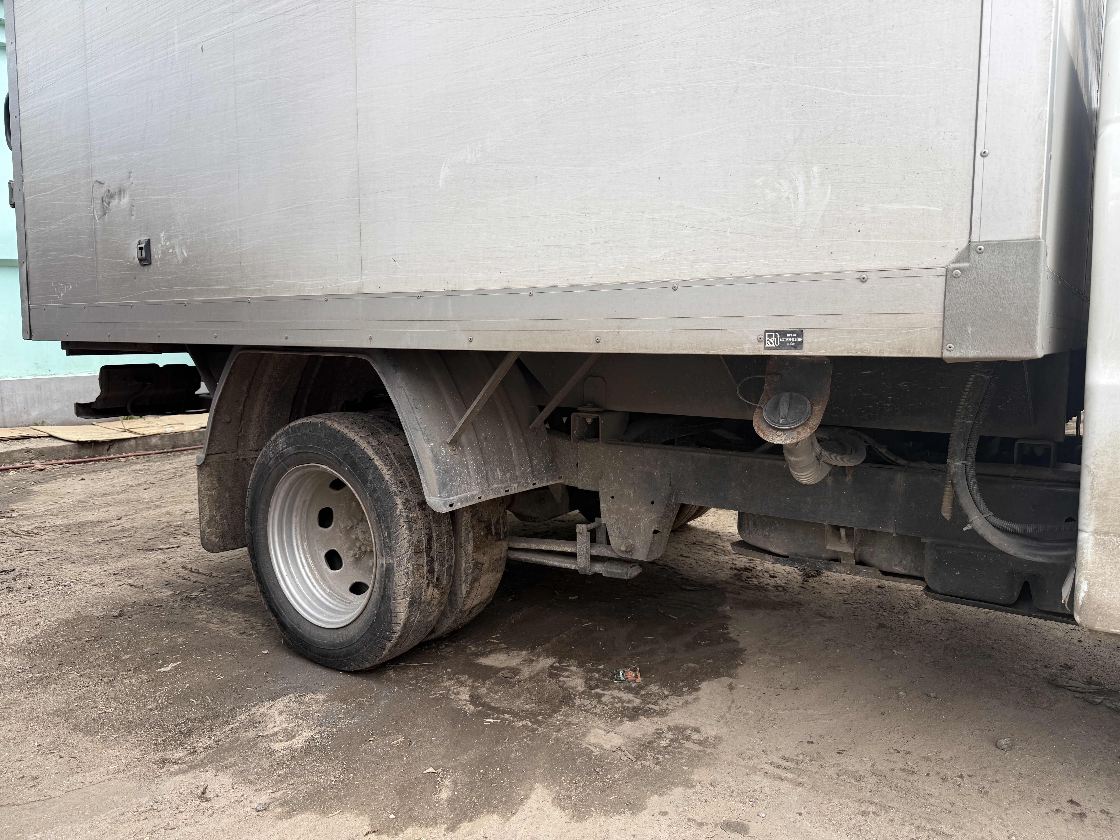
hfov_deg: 71.6
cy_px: 420
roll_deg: +1.9
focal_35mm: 24
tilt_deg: -5.5
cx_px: 560
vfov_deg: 56.8
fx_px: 777
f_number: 1.78
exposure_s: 1/909
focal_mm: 6.76
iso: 80
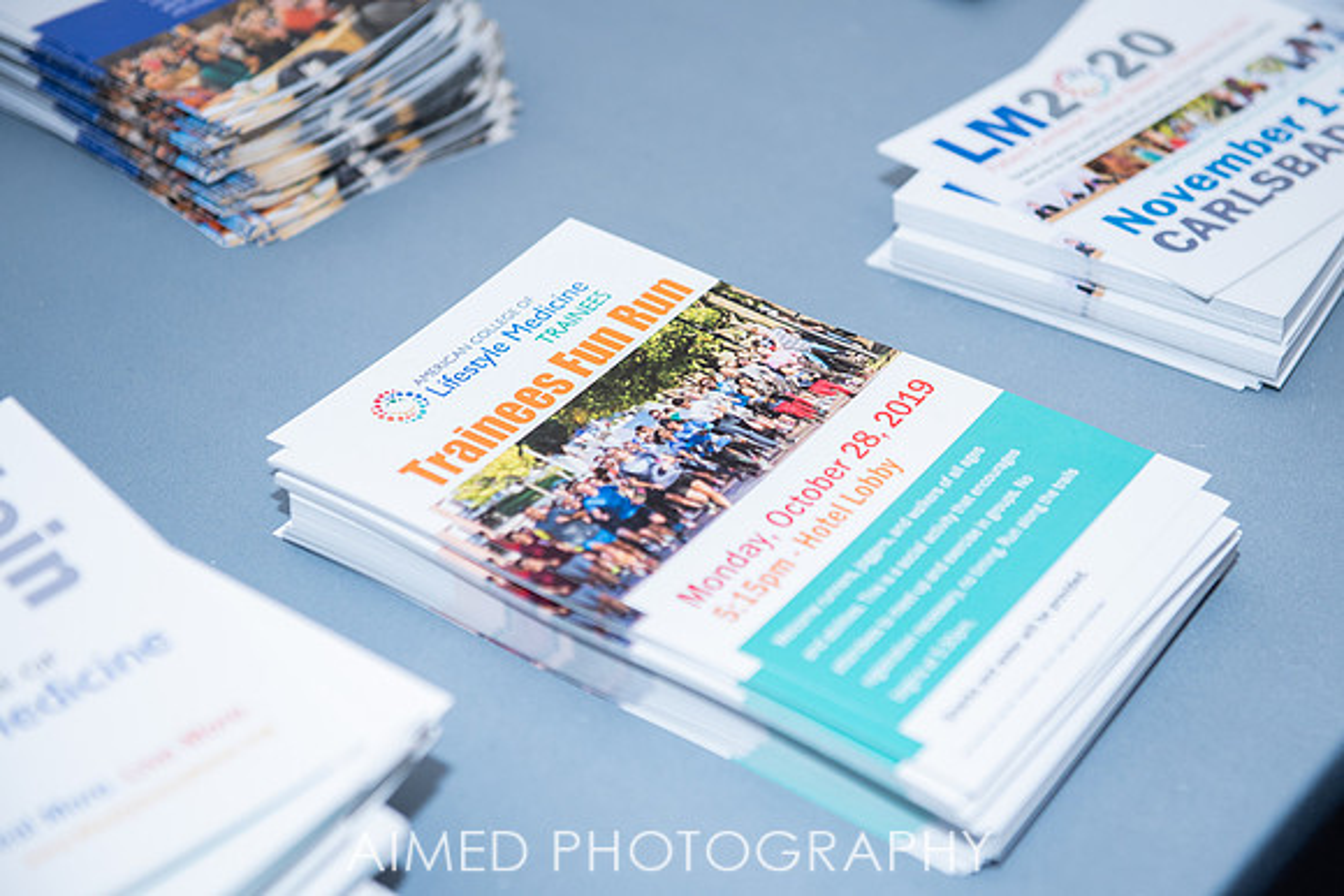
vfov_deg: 18.6
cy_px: 427
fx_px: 2738
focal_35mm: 73
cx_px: 704
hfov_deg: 27.6
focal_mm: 70
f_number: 3.5
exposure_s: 1/200
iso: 500
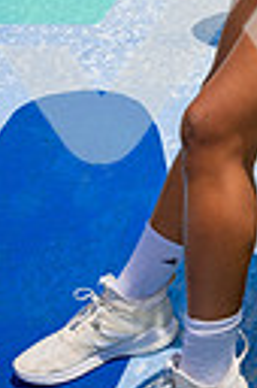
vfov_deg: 18.4
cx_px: 402
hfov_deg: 12.6
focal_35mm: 102
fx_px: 1095
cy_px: -142
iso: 160
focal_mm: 29
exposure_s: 1/250
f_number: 16
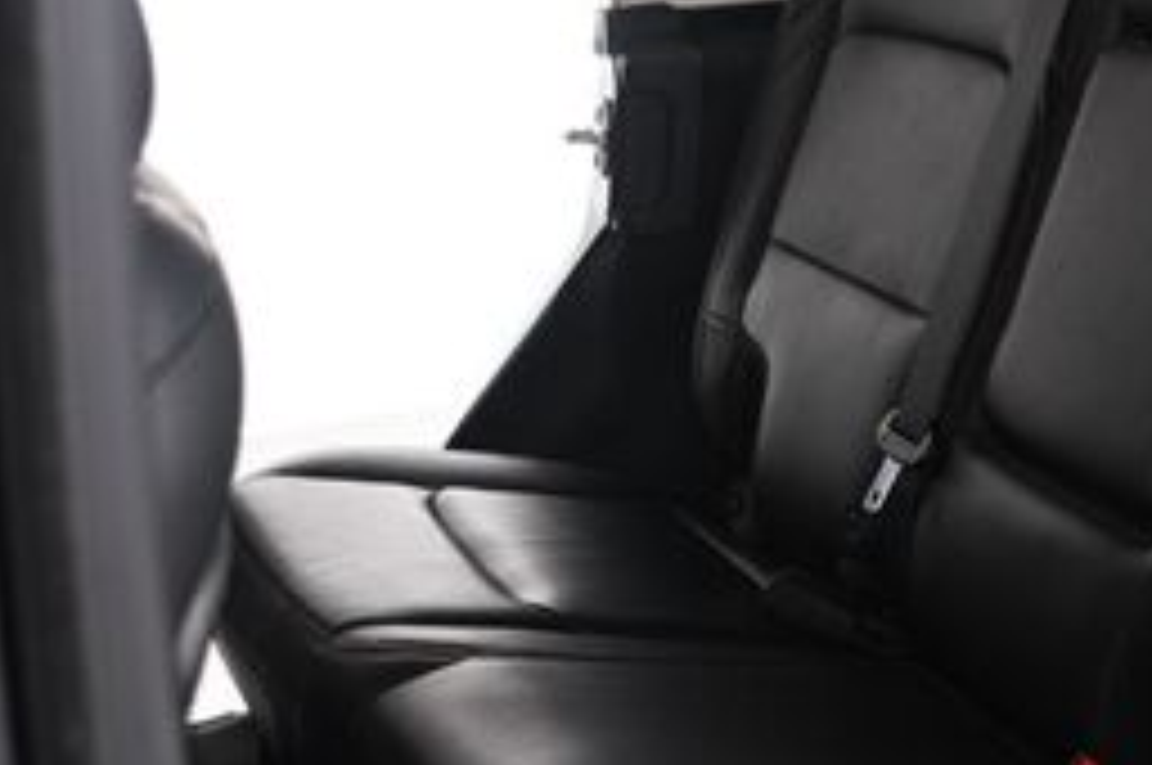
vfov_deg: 18.1
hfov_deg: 26.3
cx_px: 990
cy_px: 436
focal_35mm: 75
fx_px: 2397
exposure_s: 1/160
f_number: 3.5
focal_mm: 20
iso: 100
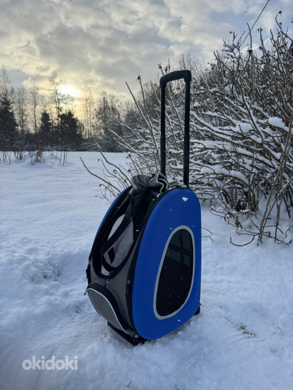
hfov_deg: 56.8
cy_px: 195
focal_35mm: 24
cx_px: 146
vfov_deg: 71.6
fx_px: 271
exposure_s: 1/3247
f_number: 1.78
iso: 80
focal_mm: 6.76
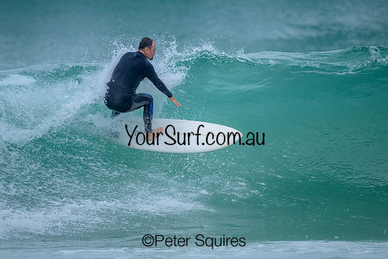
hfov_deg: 2.3
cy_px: 129
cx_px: 172
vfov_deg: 1.5
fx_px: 9627
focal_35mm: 893
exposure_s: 1/2000
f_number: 6.3
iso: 800
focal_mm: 800
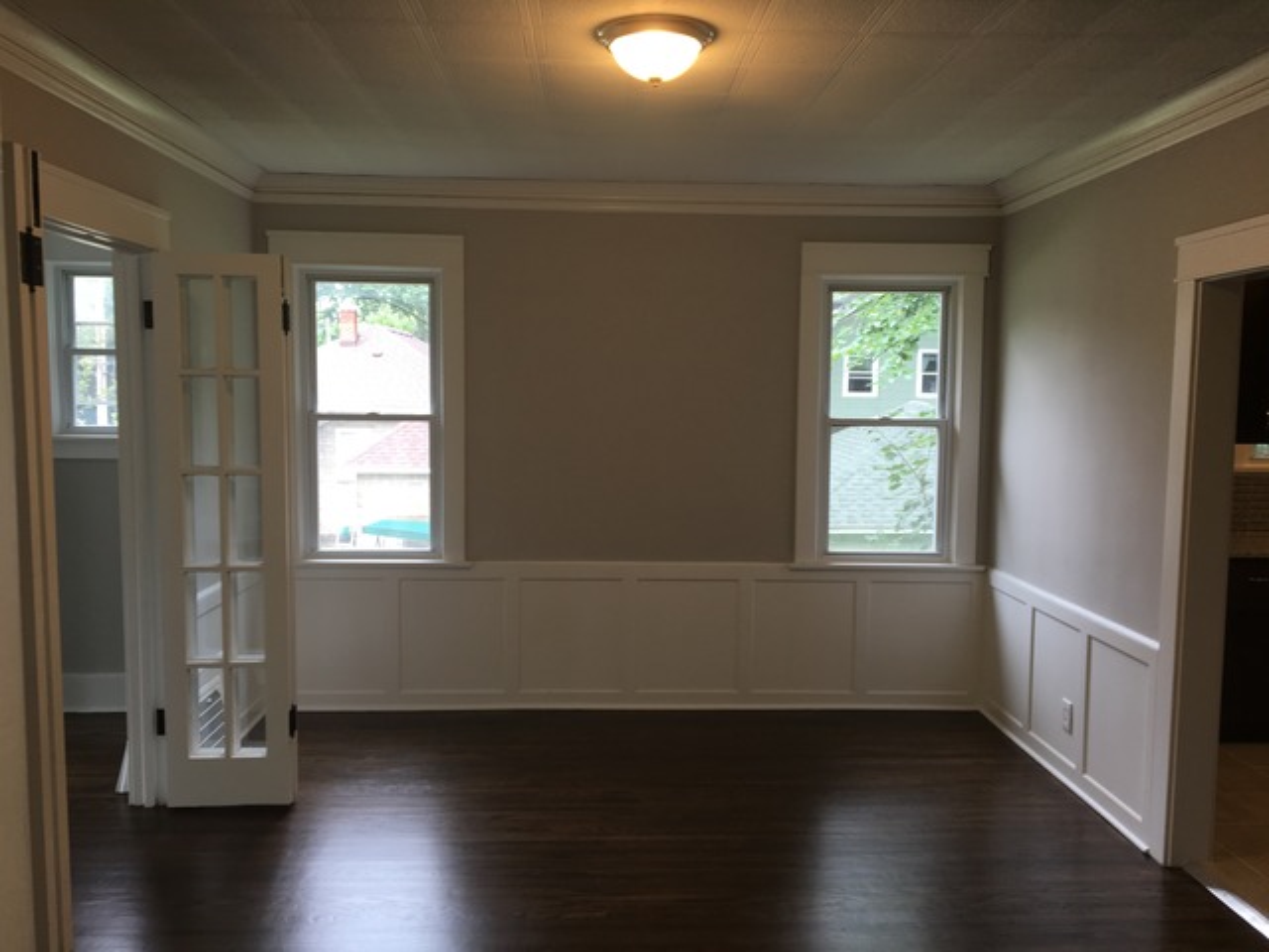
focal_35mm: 29
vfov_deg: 48.2
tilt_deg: -3.6
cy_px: 476
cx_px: 634
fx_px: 1063
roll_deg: -0.3
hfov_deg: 61.7
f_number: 2.2
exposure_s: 1/40
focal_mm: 4.15
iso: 25
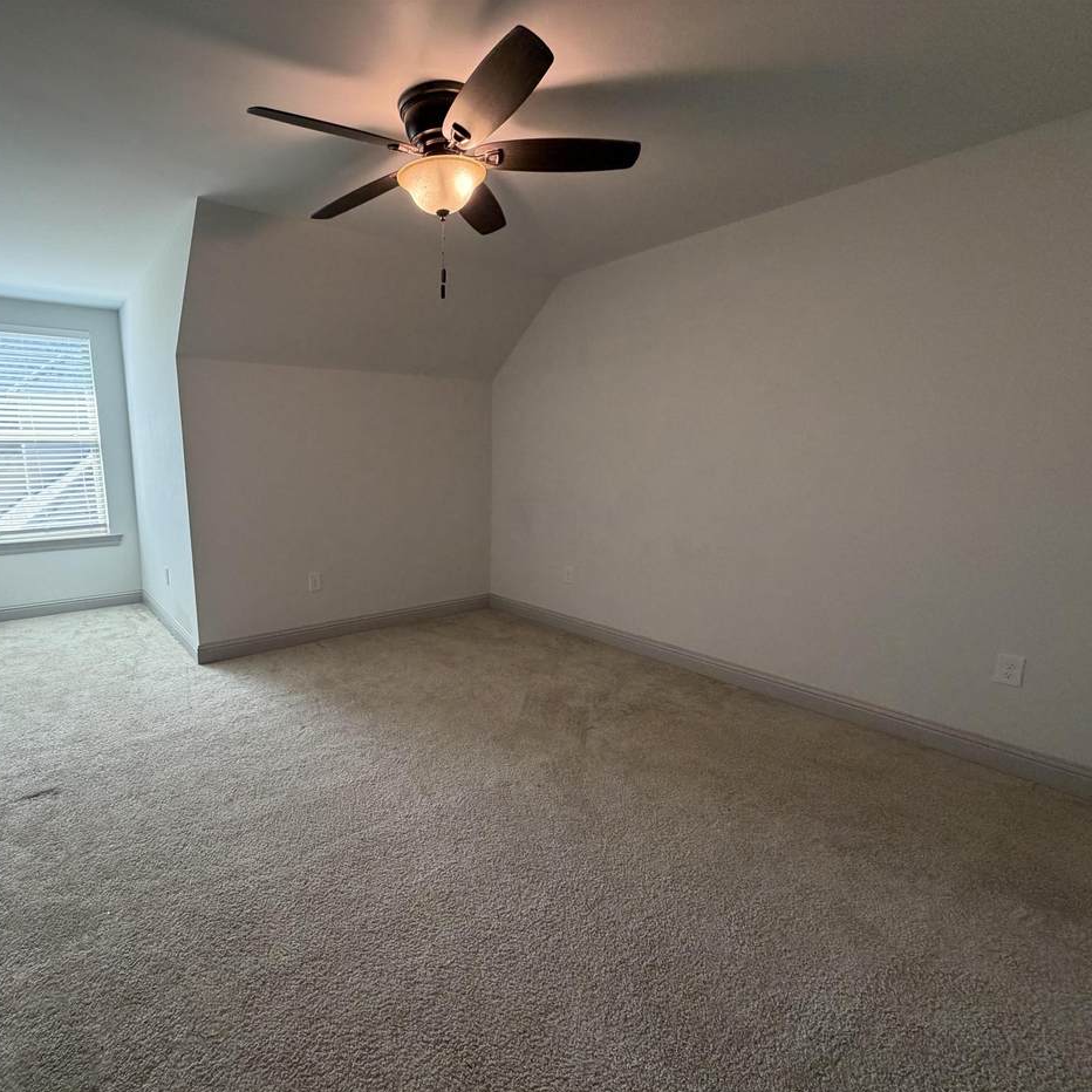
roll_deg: +0.0
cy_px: 561
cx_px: 436
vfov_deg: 83.9
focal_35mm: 17
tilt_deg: -9.9
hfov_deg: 82.9
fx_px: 607
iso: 250
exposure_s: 1/120
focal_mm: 2.22
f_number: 2.2
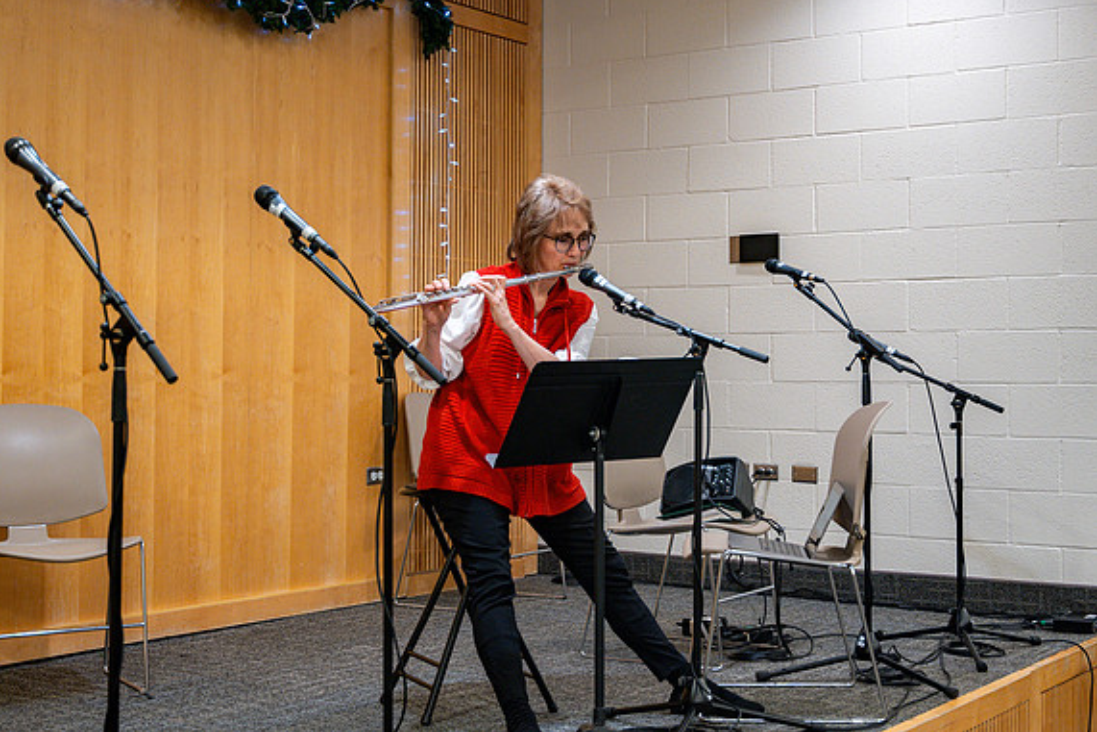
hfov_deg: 38.2
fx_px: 1585
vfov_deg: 26.0
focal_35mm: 52
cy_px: 302
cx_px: 583
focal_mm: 43
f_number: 4
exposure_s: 1/80
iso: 640
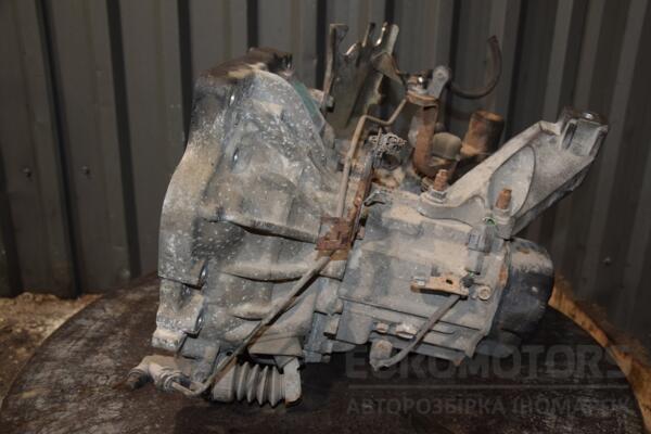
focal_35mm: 33
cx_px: 326
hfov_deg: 57.2
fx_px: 597
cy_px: 217
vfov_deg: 40.0
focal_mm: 22
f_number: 5
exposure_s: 1/60
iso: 800
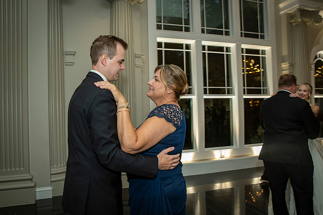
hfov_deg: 64.4
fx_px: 257
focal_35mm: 29
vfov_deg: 45.4
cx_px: 162
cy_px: 108
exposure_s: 1/60
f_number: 4.5
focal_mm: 26
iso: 800
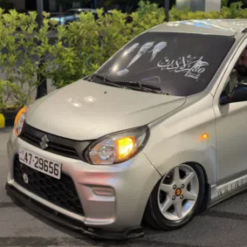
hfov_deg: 28.6
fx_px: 484
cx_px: 120
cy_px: 80
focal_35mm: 60
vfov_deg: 28.4
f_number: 1.78
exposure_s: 1/50
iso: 100
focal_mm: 6.76
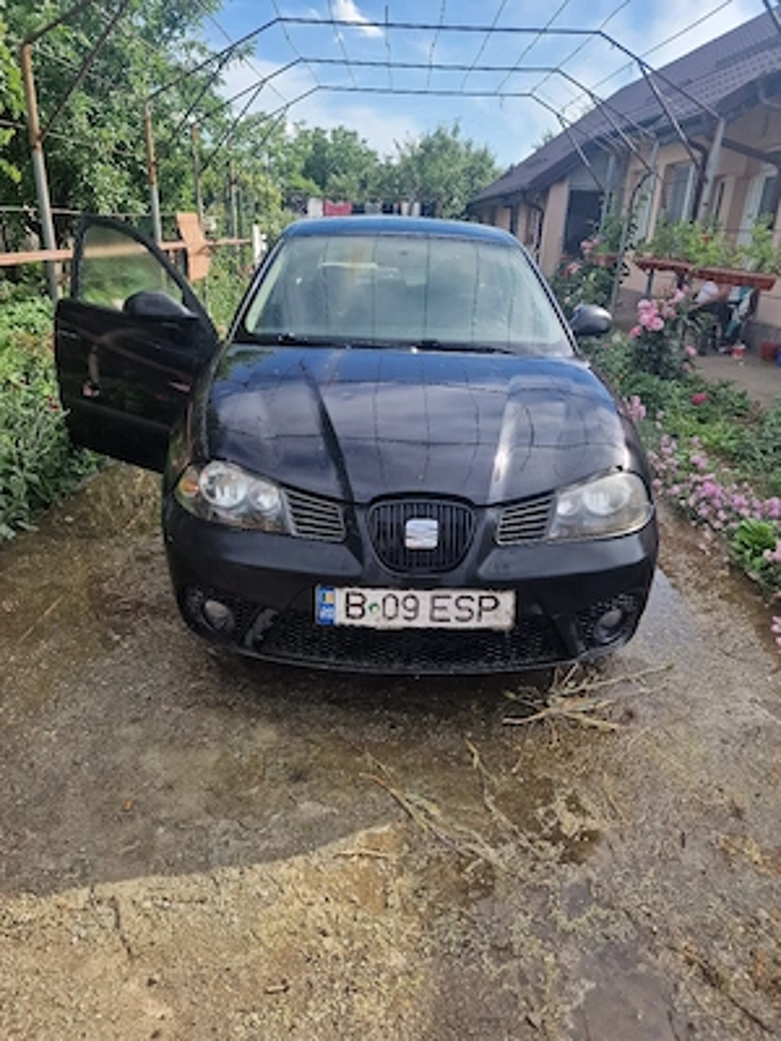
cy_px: 520
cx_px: 390
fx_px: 692
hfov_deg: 58.9
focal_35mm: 23
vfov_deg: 73.9
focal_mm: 6.4
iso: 50
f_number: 1.8
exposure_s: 1/556
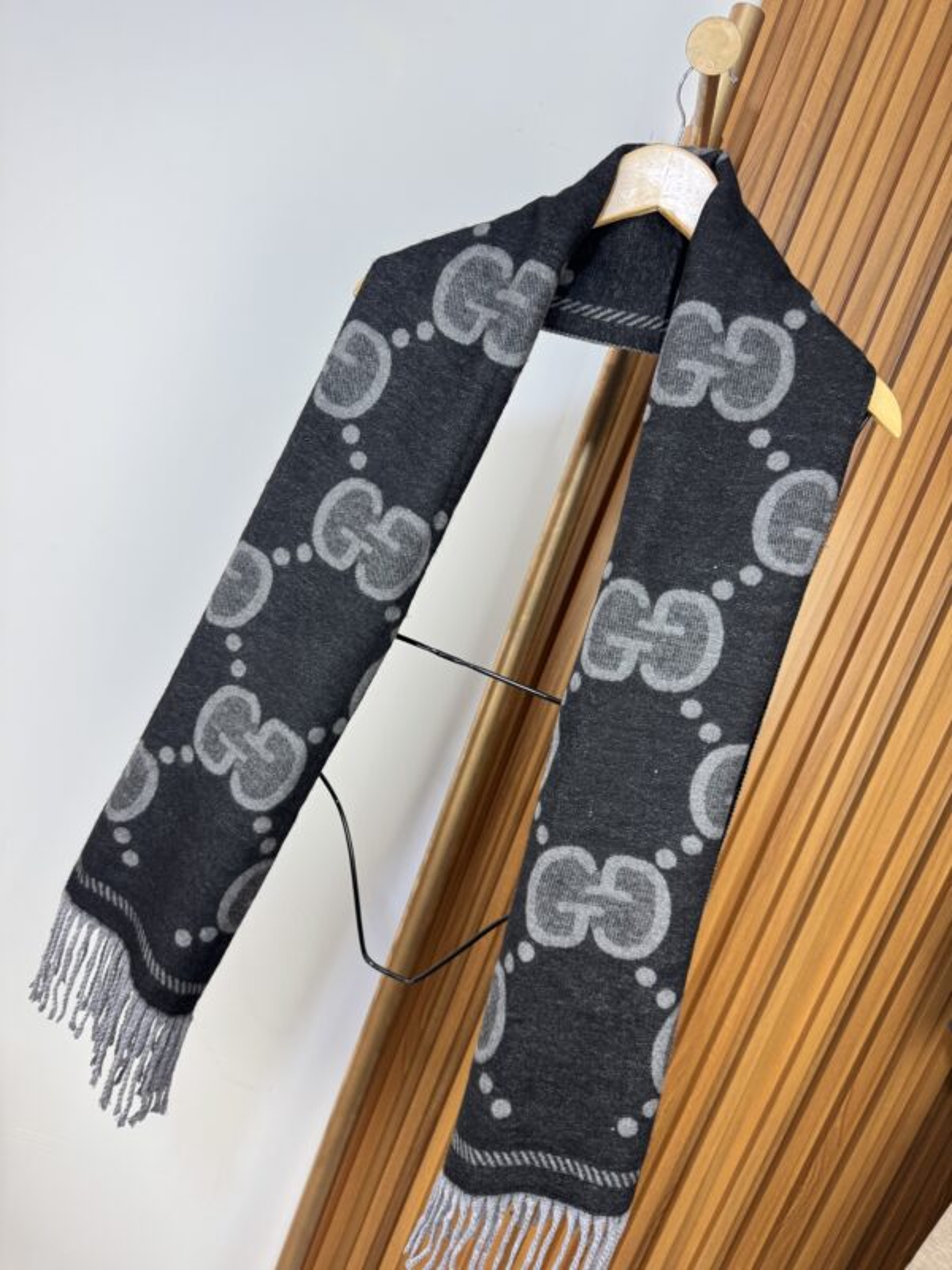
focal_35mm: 24
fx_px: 880
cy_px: 635
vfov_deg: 71.6
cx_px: 476
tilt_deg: -8.9
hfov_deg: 56.8
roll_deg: -20.2
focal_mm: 6.76
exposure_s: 1/120
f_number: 1.78
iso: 80
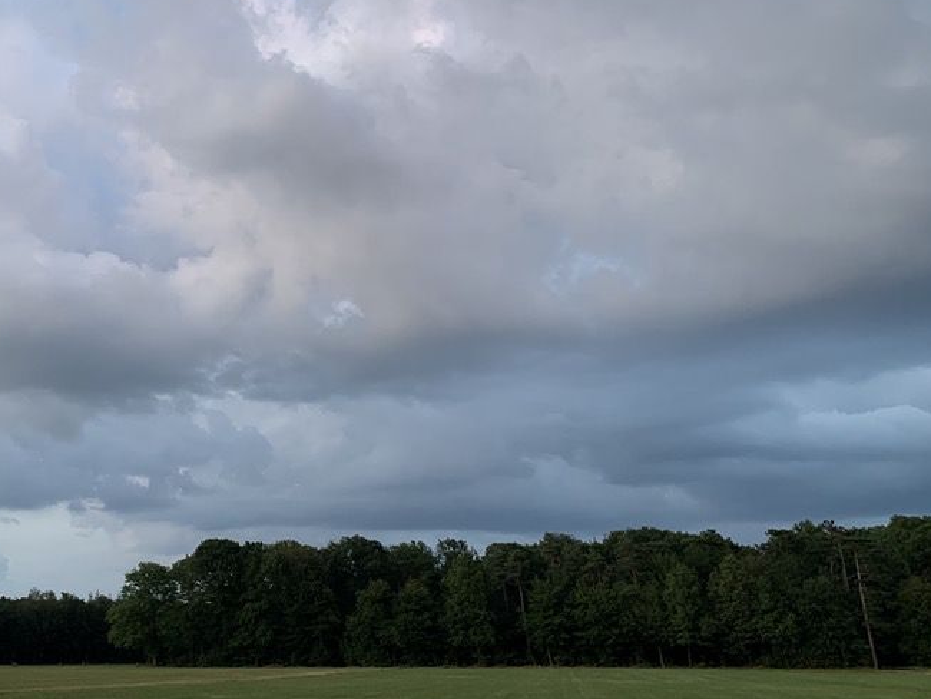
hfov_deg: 45.3
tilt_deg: +20.3
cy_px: 266
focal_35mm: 40
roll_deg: +0.6
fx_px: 1076
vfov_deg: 35.8
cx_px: 245
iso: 100
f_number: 1.8
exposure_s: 1/121
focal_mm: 4.25
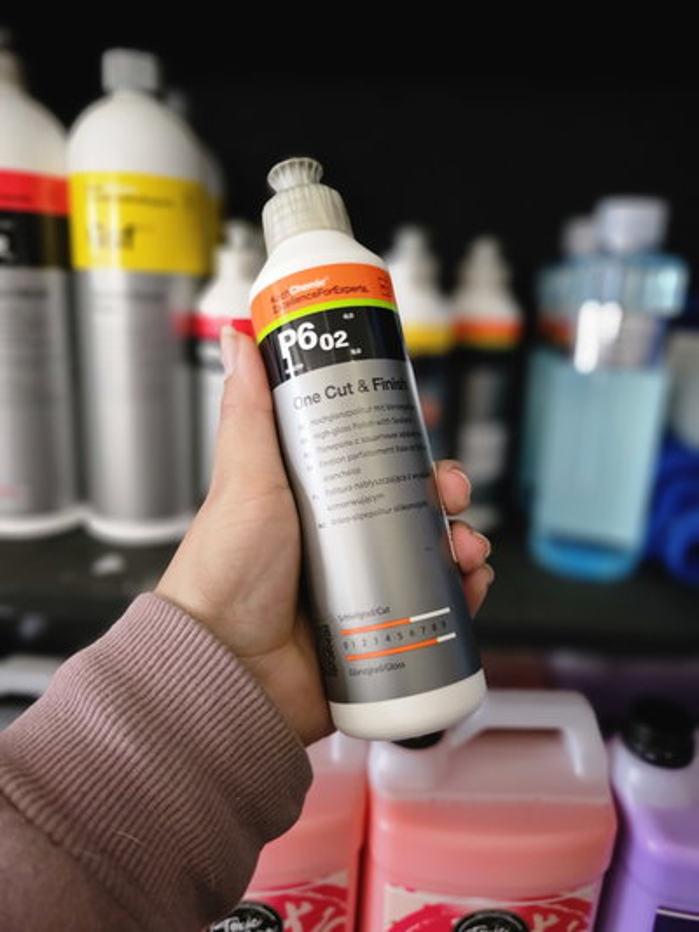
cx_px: 350
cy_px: 466
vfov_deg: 73.9
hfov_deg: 58.9
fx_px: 619
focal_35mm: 23
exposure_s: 1/25
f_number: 1.7
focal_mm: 6.3
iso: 640
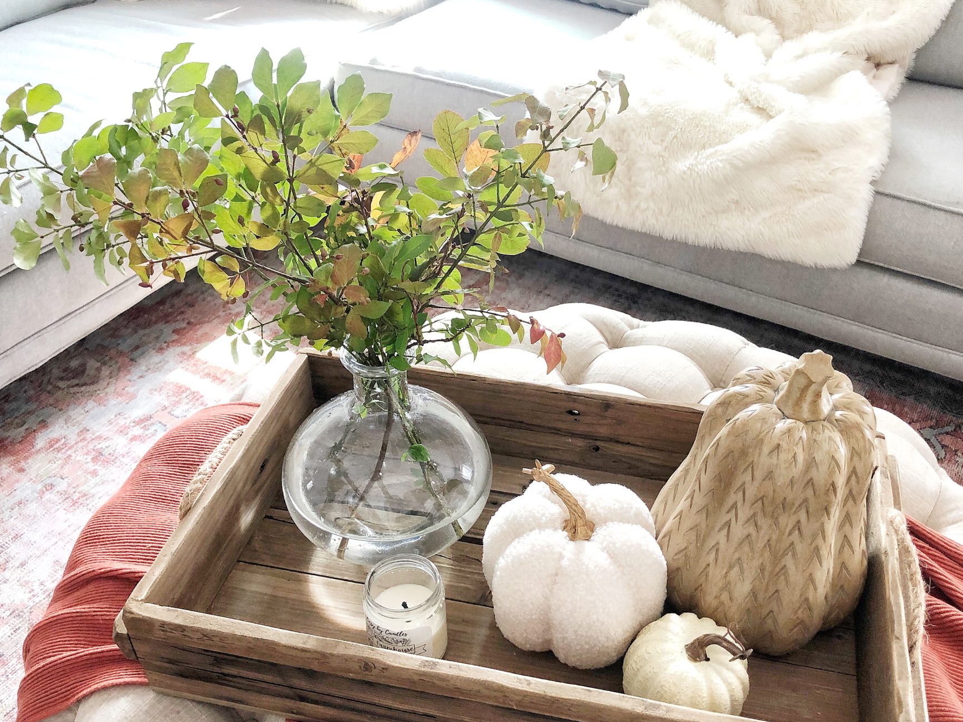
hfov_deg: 55.3
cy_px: 424
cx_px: 515
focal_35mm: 33
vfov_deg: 42.8
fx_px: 918
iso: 40
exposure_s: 1/15
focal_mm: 3.99
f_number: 1.8
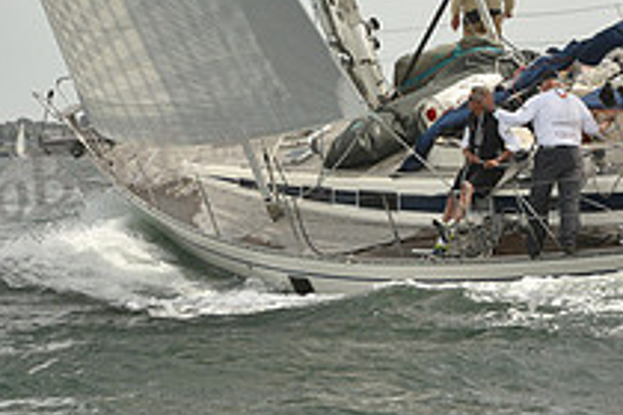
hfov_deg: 10.6
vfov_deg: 7.1
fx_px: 3340
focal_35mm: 193
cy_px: -10
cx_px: 415
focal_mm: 70
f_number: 11
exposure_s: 1/1000
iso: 400
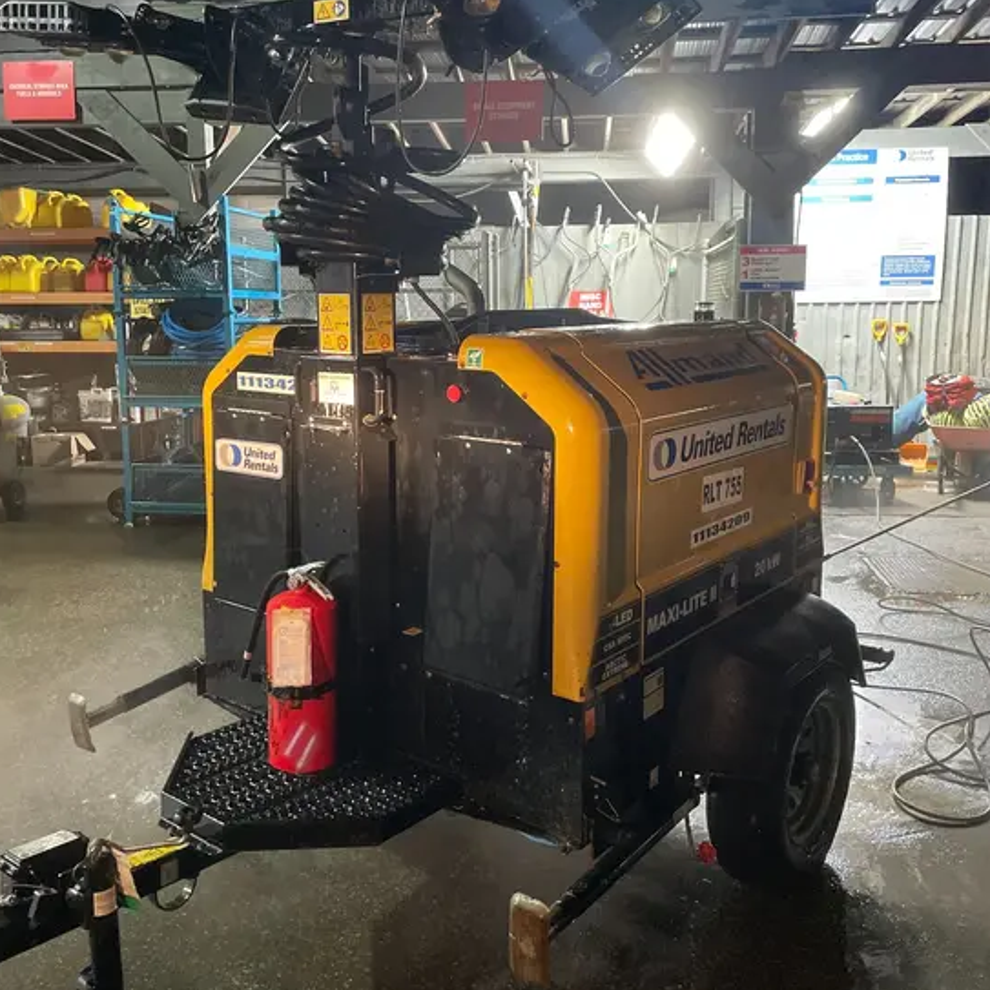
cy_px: 446
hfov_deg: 52.5
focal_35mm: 31
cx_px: 490
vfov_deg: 52.4
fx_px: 1003
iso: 500
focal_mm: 4.2
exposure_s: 1/30
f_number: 1.6
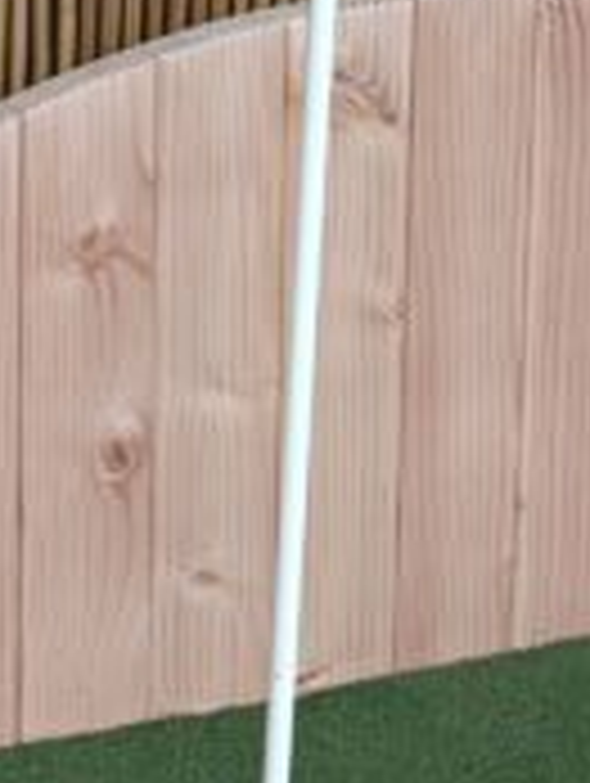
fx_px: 3060
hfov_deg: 10.7
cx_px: -230
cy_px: 0
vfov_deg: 14.4
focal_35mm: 135
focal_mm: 6.06
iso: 1250
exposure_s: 1/100
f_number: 1.6
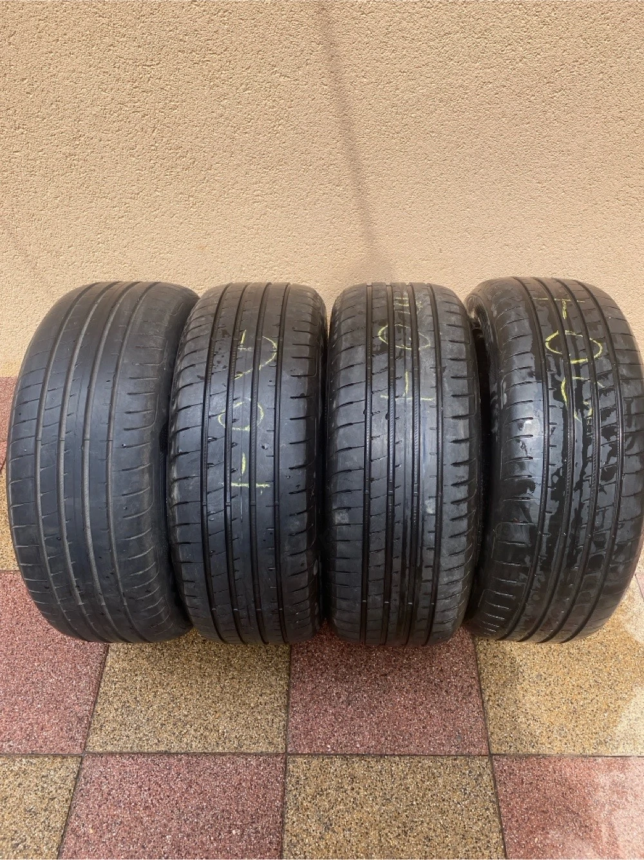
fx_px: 645
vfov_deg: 67.3
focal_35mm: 26
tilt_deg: -47.1
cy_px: 430
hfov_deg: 53.0
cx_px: 322
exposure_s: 1/1043
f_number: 1.8
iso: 32
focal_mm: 4.25
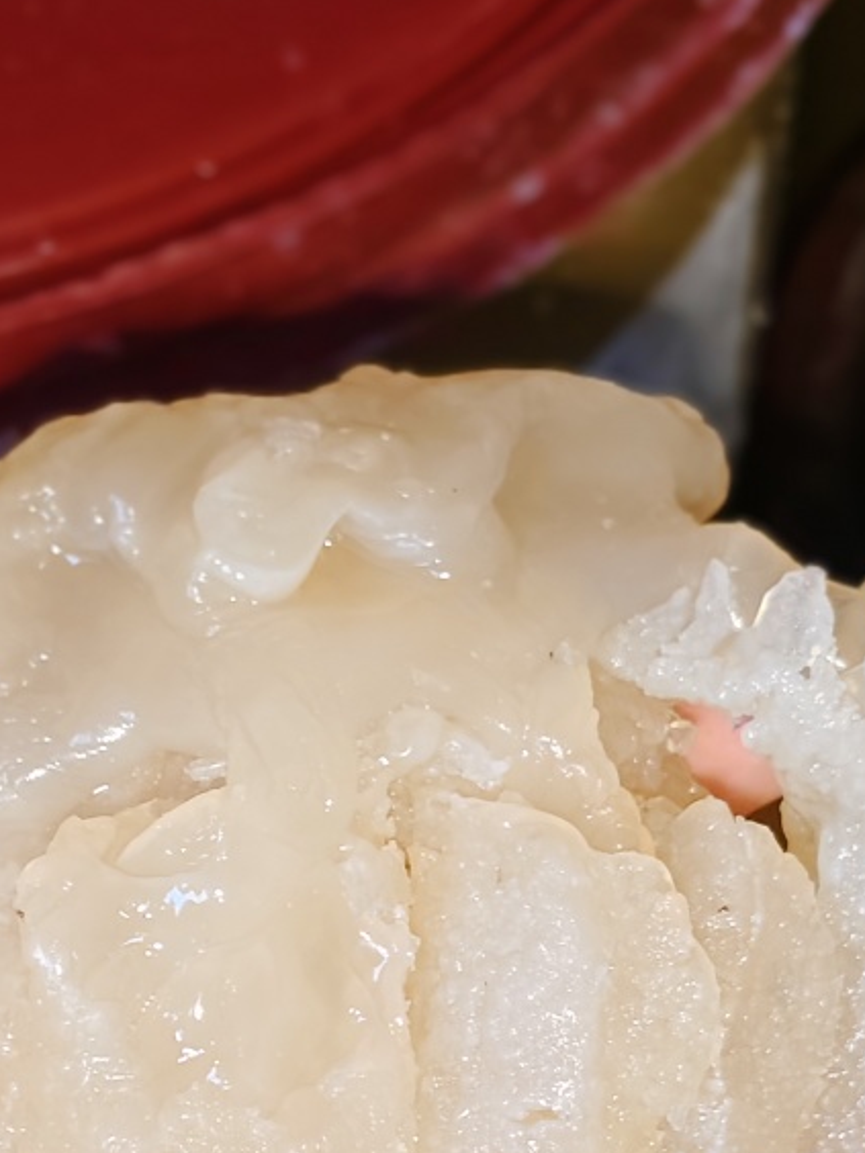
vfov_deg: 22.2
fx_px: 2899
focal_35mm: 87
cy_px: 921
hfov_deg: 17.0
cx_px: 372
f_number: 4
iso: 1307
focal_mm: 5.56
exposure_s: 1/50
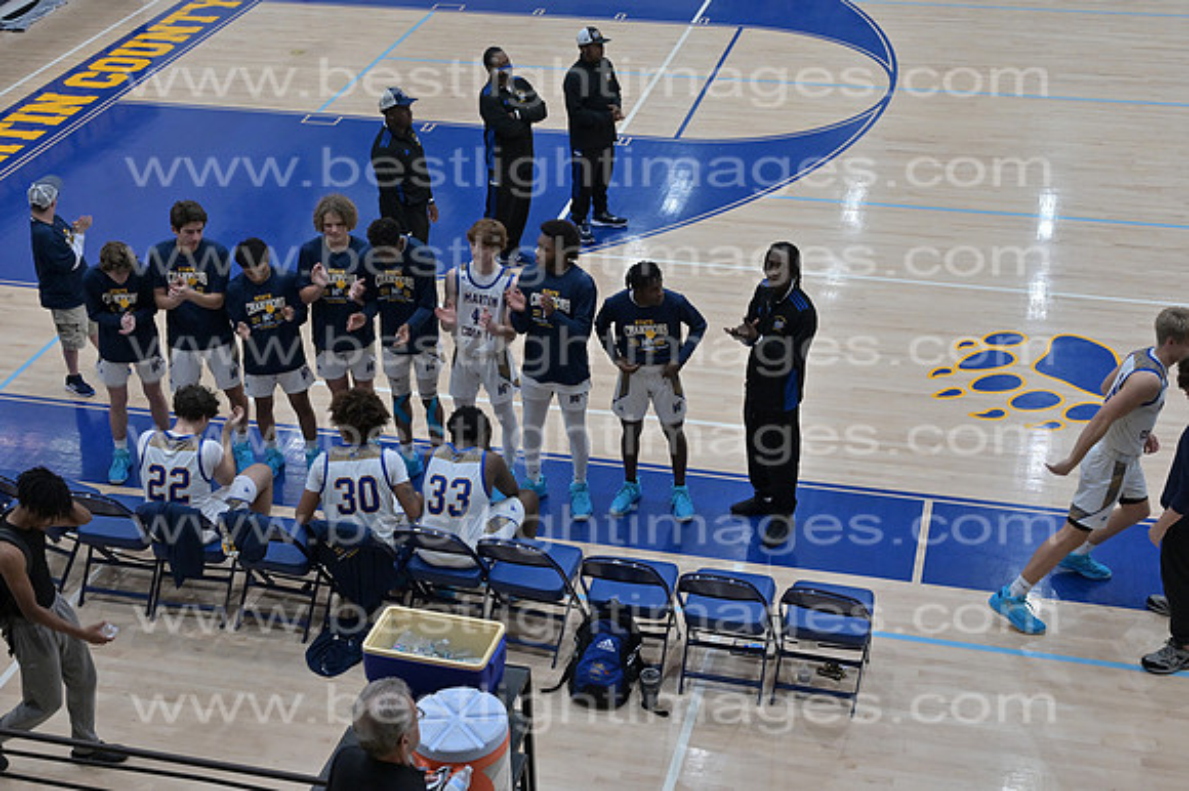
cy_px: 396
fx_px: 1650
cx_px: 594
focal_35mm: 50
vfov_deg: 27.0
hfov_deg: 39.6
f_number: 4
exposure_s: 1/400
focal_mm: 50
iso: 2500
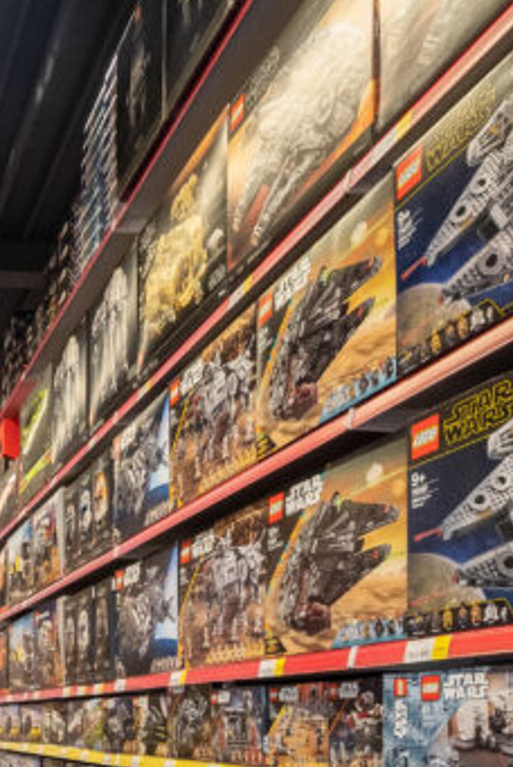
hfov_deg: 29.0
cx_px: -177
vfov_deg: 47.1
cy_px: 706
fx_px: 768
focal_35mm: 36
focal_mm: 8
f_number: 8
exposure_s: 1/30
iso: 800
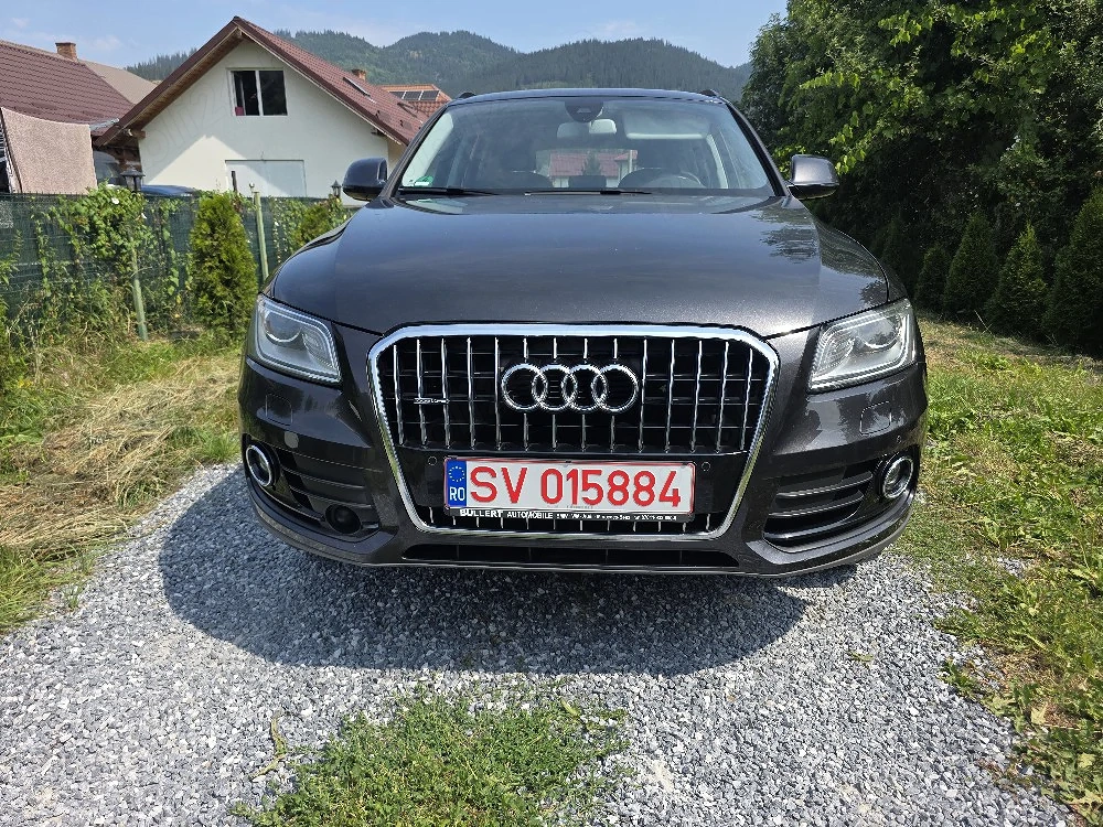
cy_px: 414
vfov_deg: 58.9
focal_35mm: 23
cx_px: 552
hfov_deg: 73.9
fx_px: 733
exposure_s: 1/5000
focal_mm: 6.3
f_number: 1.7
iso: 80
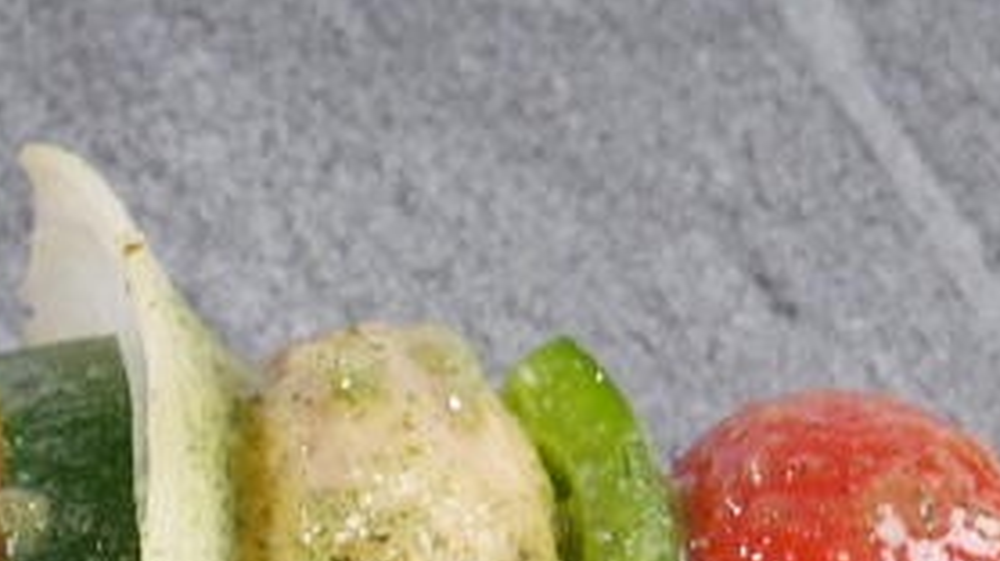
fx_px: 11687
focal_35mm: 441
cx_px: -583
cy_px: 1334
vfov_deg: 2.7
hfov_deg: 4.9
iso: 200
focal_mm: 49
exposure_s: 1/160
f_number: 8
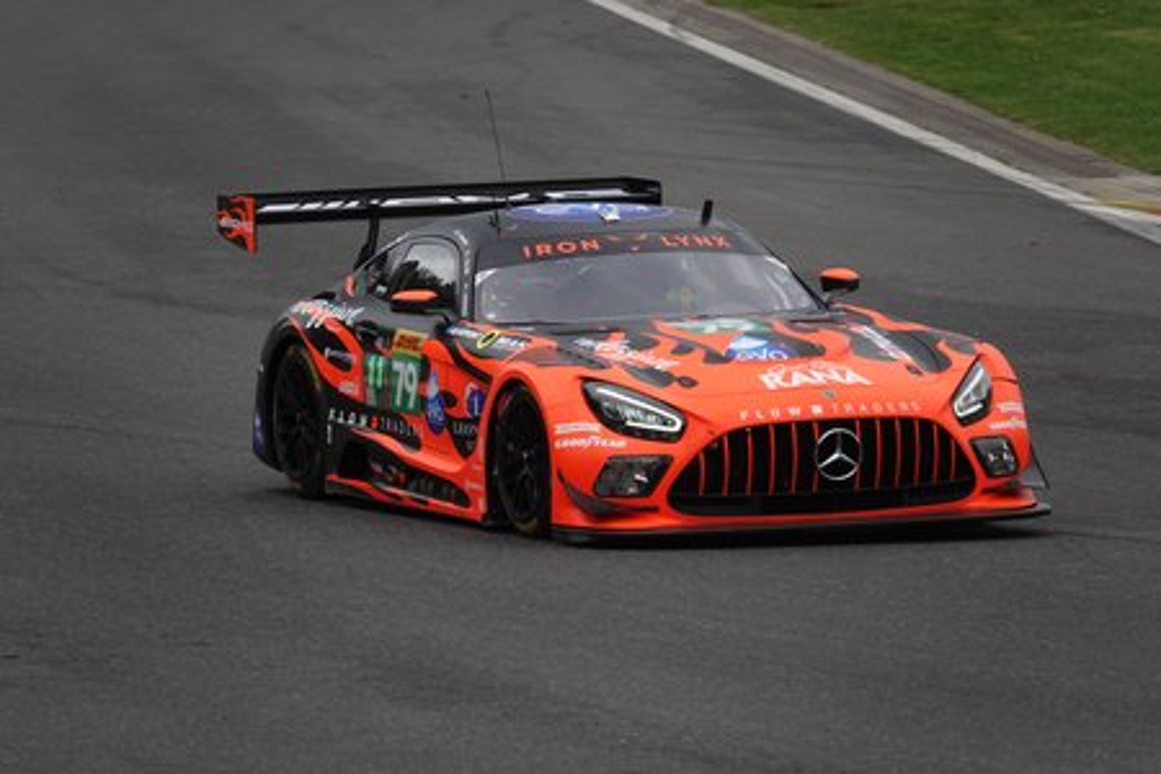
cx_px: 580
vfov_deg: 3.2
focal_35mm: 435
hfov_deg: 4.7
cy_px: 387
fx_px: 14028
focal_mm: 159.66
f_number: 4
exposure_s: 1/800
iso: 100
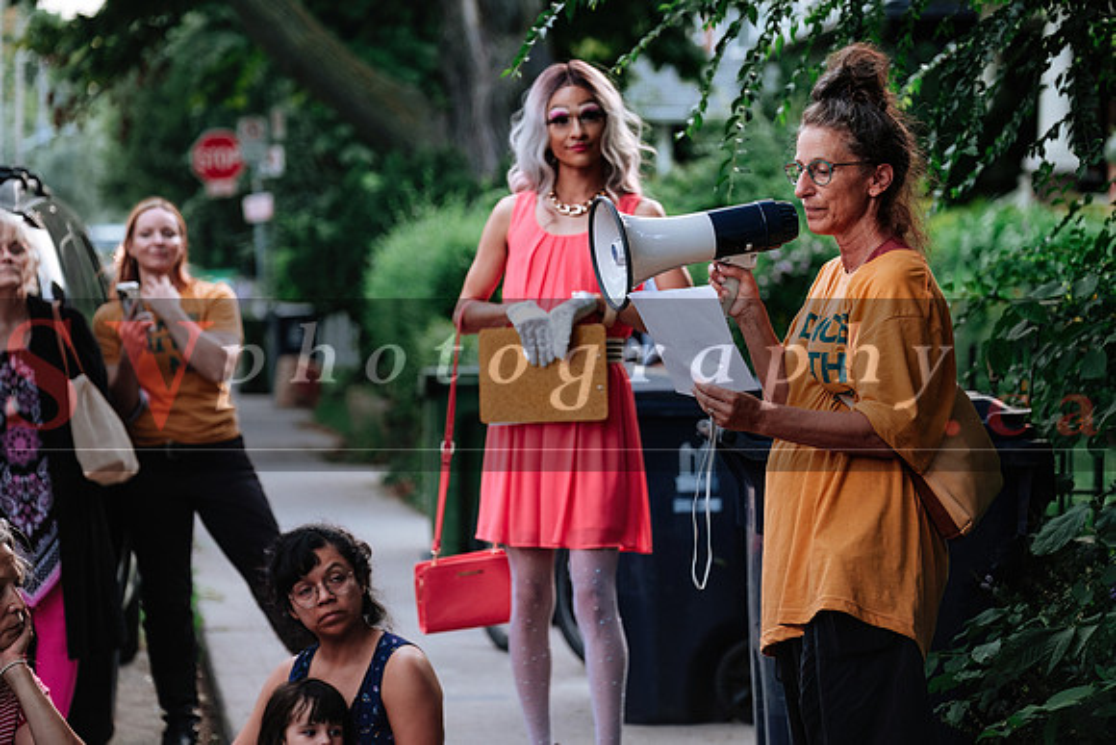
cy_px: 372
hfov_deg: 15.6
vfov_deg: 10.5
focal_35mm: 131
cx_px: 558
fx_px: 4062
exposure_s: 1/160
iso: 400
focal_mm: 87.1
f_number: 2.8
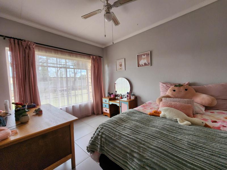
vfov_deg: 89.9
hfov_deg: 106.2
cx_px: 114
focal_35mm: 13
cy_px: 85
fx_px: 85
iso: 160
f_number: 2.2
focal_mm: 2.2
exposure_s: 1/50
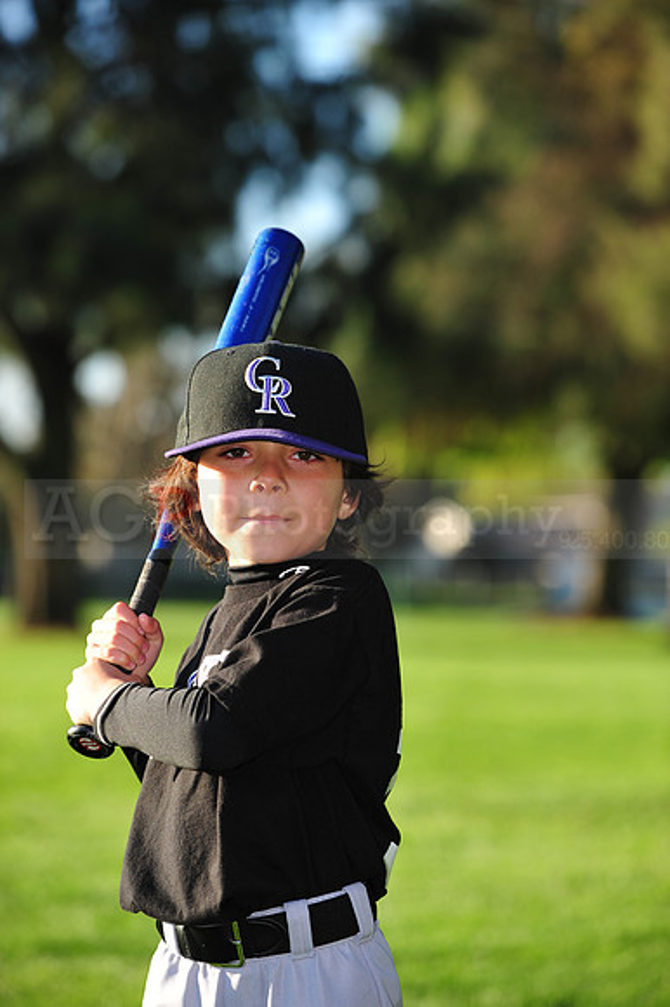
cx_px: 335
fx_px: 3633
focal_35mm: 130
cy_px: 504
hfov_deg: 10.5
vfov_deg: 15.8
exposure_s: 1/500
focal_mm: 130
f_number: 4.5
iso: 200
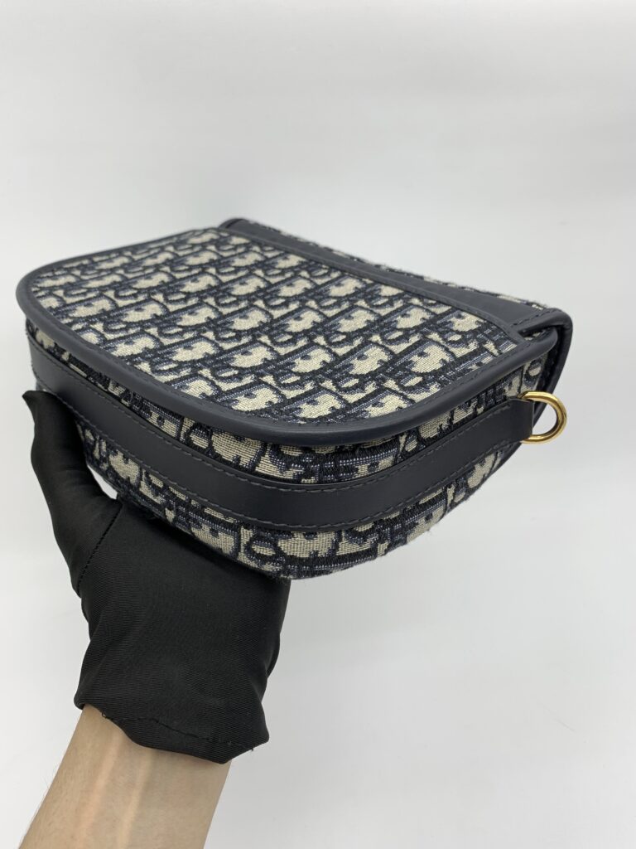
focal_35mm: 26
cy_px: 424
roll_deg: +1.6
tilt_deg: -32.4
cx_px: 318
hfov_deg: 53.1
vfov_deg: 67.3
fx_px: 637
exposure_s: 1/100
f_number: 1.8
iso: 32
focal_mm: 4.25
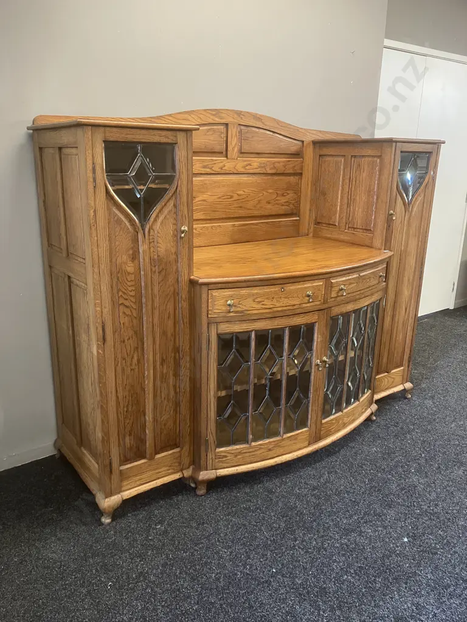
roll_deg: -0.8
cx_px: 234
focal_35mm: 28
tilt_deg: -15.8
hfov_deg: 49.7
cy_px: 311
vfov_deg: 63.4
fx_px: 504
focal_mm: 3.99
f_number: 1.8
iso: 250
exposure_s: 1/33
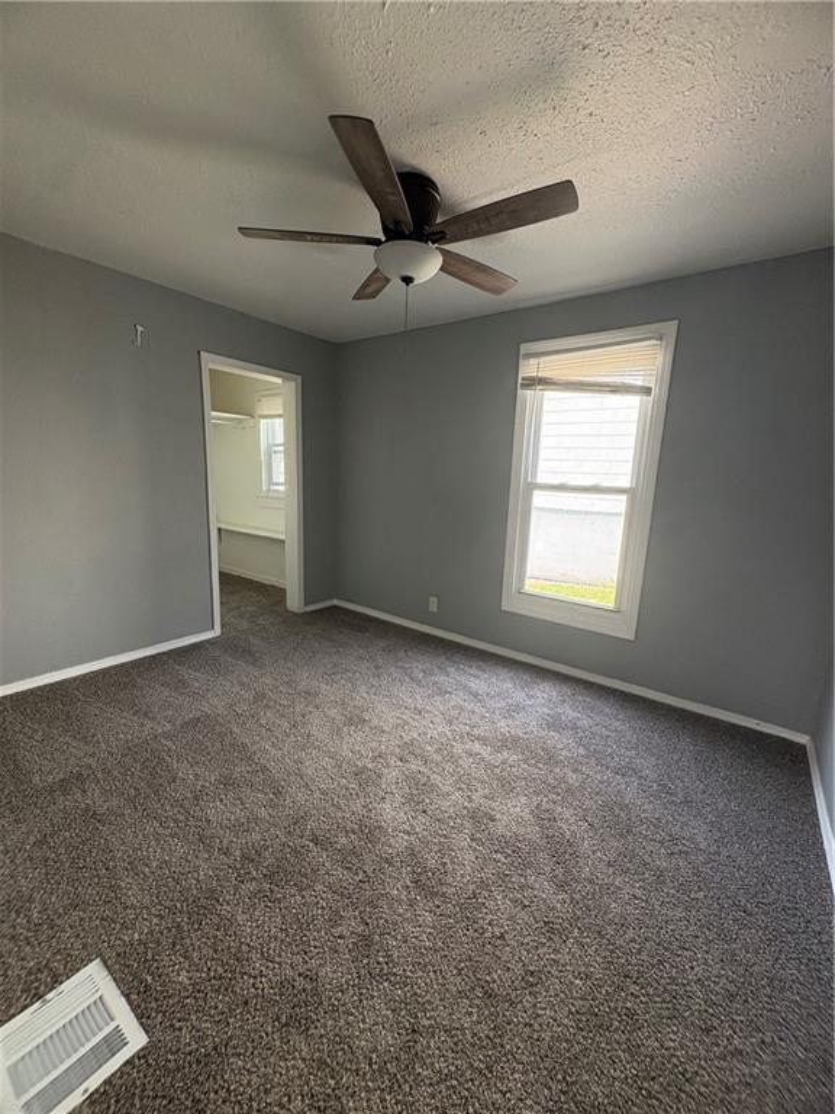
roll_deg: -2.6
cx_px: 418
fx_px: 450
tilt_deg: -9.4
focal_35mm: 14
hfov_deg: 85.7
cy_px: 557
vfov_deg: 102.1
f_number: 2.2
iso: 200
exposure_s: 1/99
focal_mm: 2.22
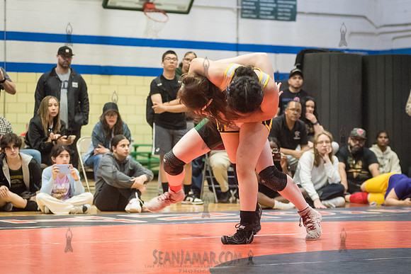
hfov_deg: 19.1
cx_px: 243
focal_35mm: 107
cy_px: 139
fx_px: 1219
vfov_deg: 12.8
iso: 8000
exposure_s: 1/400
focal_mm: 80
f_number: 3.5
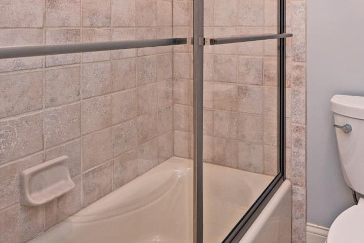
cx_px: 264
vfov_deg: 39.3
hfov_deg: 57.8
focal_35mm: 31
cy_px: 23
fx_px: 314
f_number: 4
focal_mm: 14
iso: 720
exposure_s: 1/60
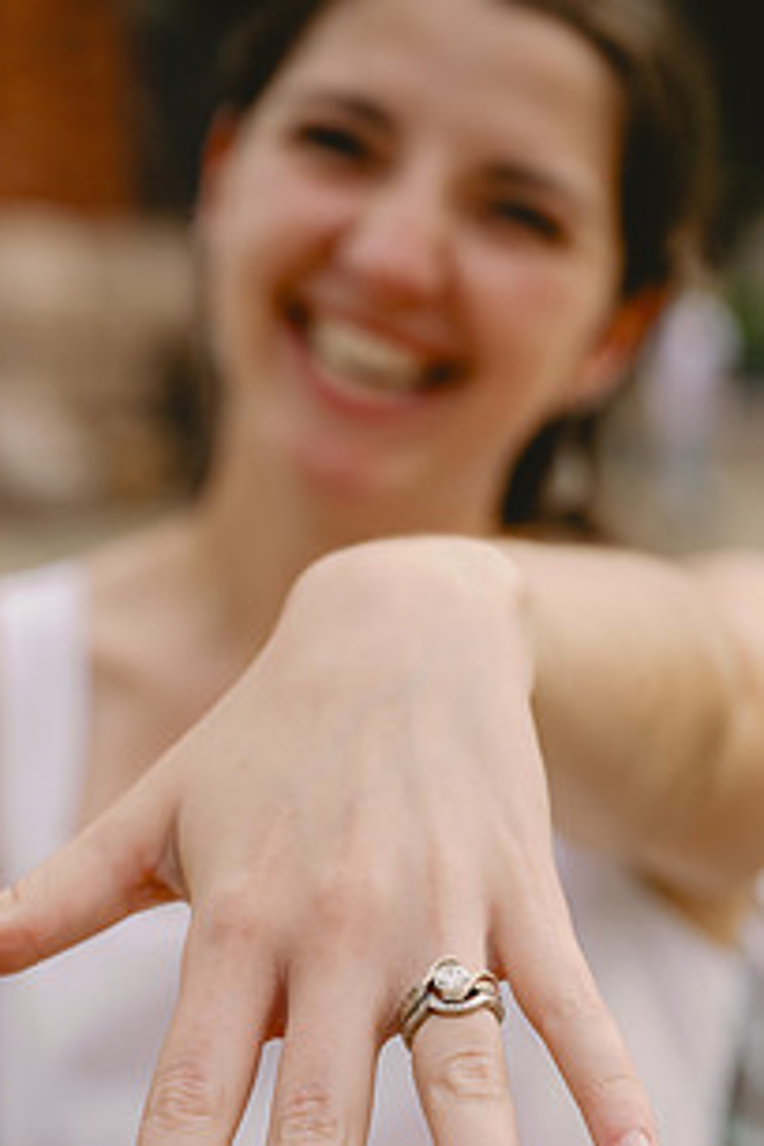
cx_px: 300
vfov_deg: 20.9
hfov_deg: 14.1
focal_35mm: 97
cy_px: 813
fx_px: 3088
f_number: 4.5
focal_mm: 66
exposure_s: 1/2500
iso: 400
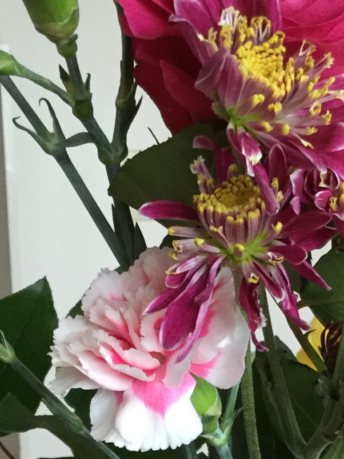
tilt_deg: -13.3
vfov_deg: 19.4
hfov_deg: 14.9
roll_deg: +0.0
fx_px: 1299
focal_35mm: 98
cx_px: 334
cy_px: 471
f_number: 2.4
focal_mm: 3.3
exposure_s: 1/30
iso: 80
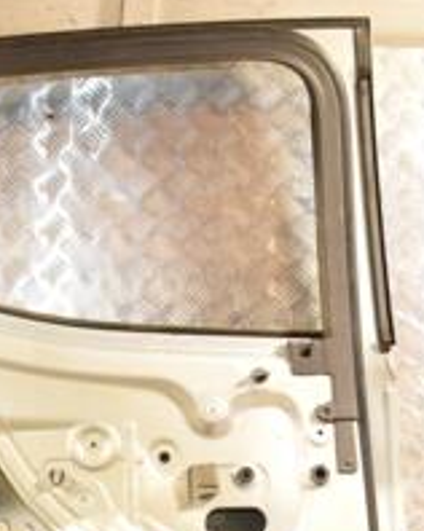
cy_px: 461
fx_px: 1477
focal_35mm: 94
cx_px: 89
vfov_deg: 20.1
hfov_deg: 16.2
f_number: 5
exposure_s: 1/100
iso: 800
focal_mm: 22
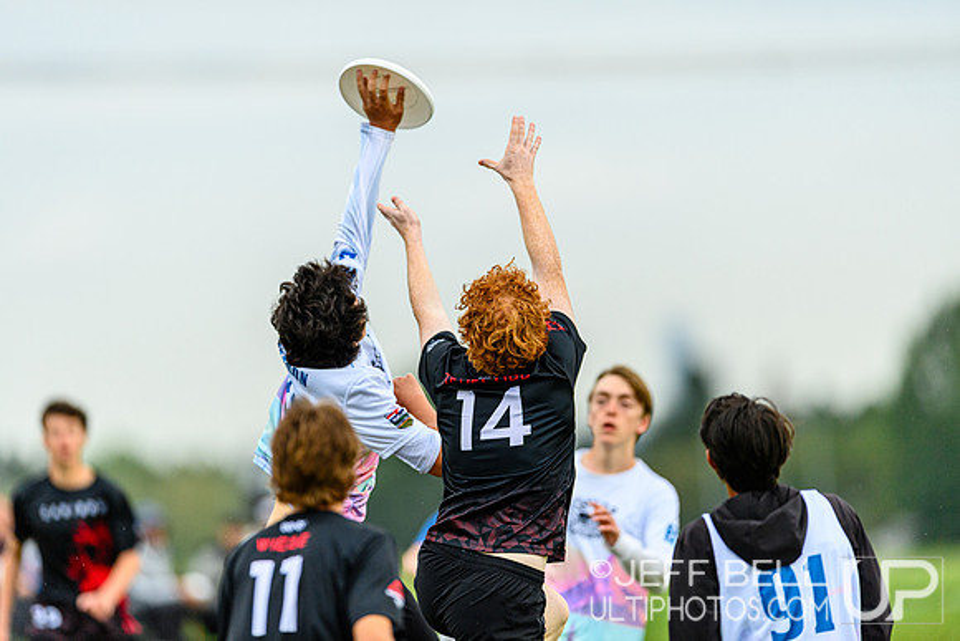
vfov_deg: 3.4
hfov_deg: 5.2
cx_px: 480
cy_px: 320
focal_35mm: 400
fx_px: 10669
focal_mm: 400
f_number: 3.2
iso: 800
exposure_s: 1/1250
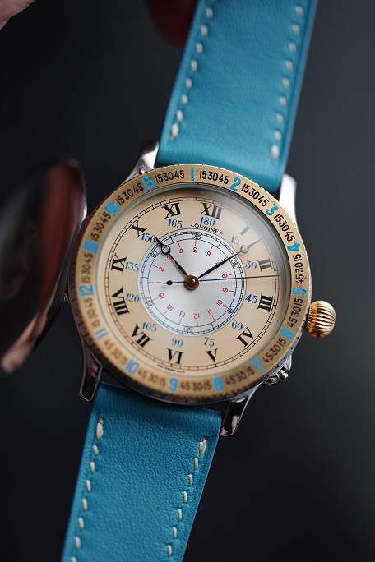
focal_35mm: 105
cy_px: 281
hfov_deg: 13.0
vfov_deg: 19.5
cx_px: 188
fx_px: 1640
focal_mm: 105
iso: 400
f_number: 2.8
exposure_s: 1/250
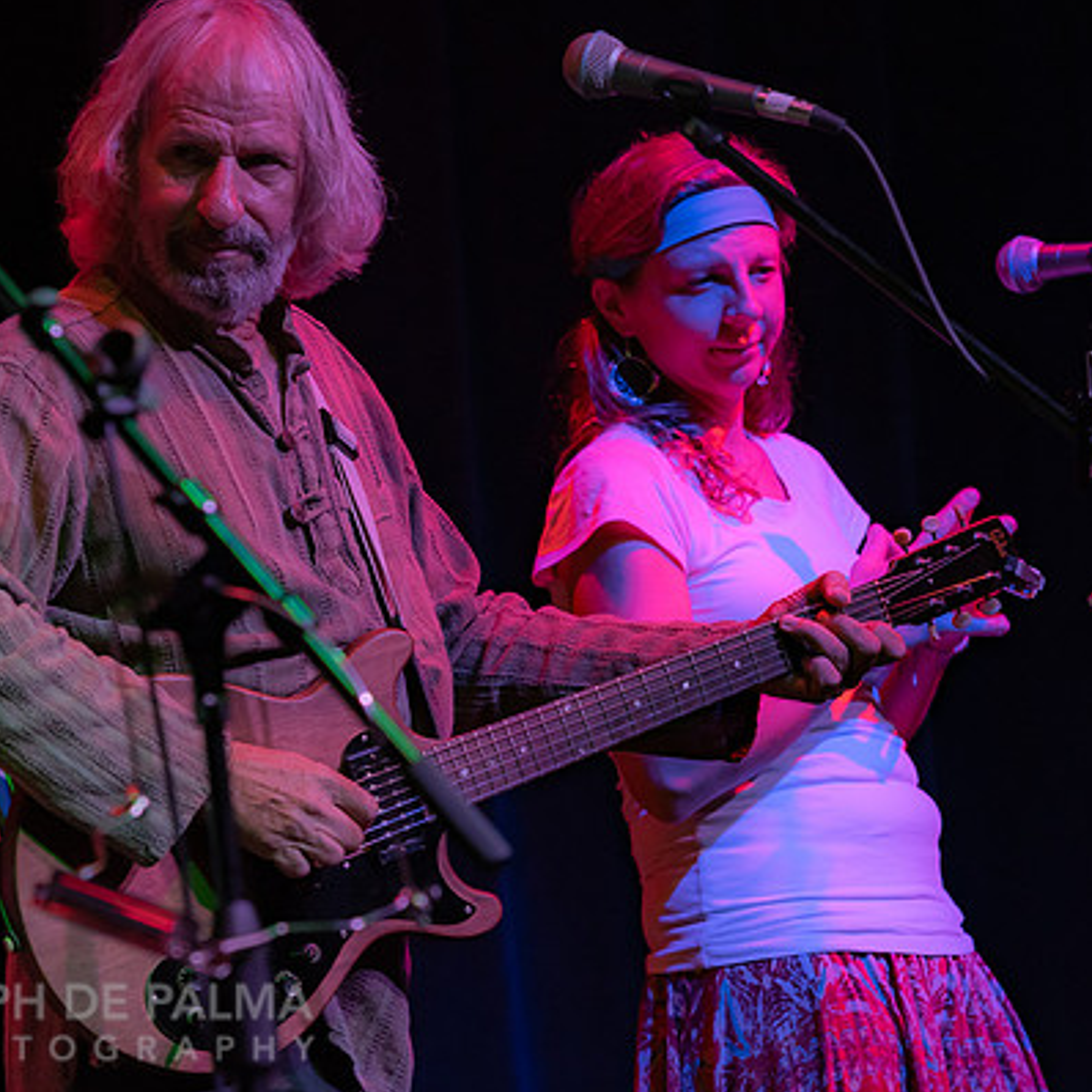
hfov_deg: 6.6
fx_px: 9529
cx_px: 499
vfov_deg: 6.6
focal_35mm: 267
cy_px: 566
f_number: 5.6
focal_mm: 155
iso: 1600
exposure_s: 1/160
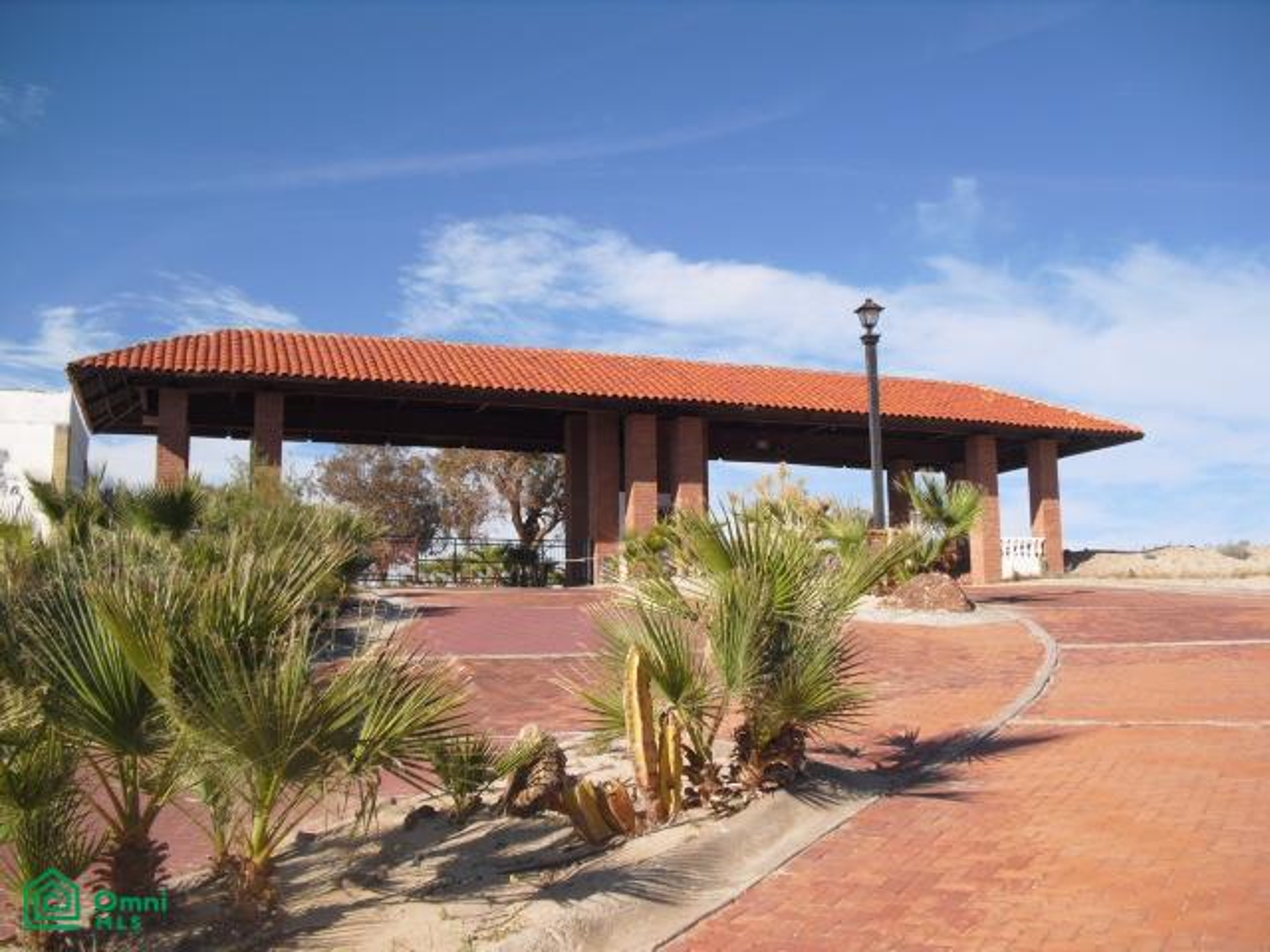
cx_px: 635
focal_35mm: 36
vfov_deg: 39.7
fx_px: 1321
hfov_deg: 51.4
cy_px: 476
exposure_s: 1/125
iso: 64
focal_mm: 6.3
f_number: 7.8
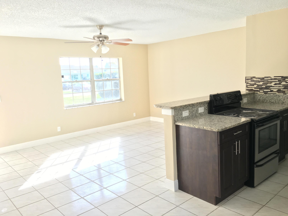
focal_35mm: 29
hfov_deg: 61.7
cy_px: 108
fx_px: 241
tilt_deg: -7.5
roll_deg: +2.5
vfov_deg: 48.2
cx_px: 144
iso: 40
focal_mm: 4.15
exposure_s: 1/120
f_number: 2.2
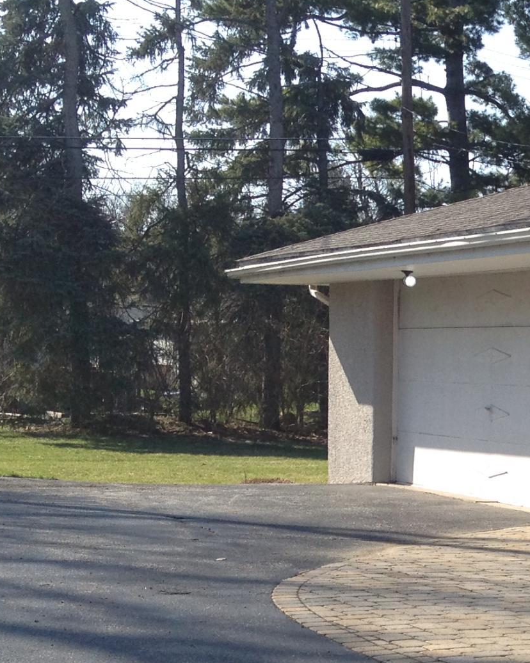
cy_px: 561
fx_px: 1941
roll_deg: -0.2
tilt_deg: -6.5
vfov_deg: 19.1
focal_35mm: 99
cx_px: 707
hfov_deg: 14.8
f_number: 2.4
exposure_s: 1/863
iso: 50
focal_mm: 4.28
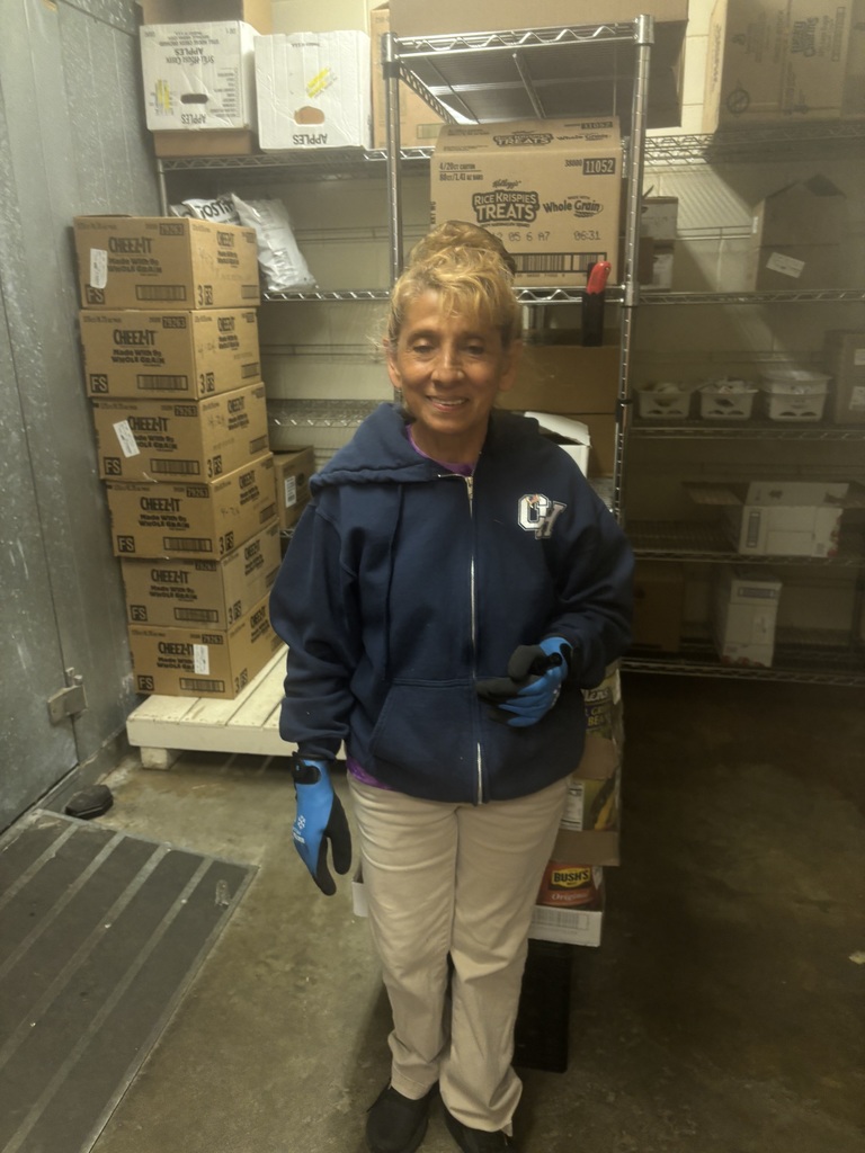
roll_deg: -0.8
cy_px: 576
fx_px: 866
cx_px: 432
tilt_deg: -17.9
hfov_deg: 53.1
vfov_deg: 67.3
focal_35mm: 26
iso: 80
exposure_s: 1/62
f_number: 1.6
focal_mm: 5.96
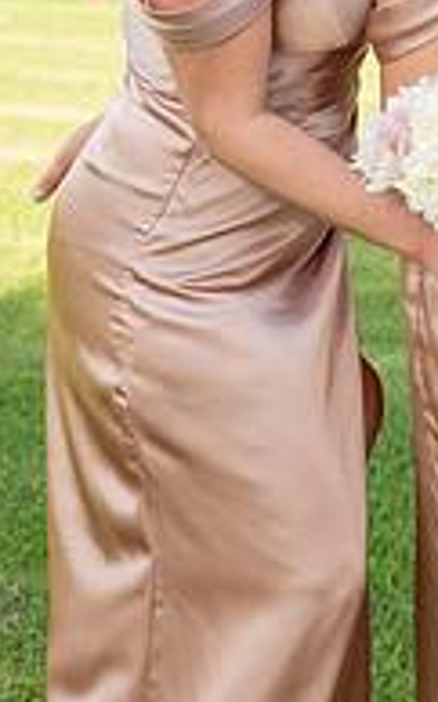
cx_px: 894
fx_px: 2620
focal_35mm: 137
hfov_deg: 9.0
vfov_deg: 15.1
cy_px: 45
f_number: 4
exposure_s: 1/160
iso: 80
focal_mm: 45
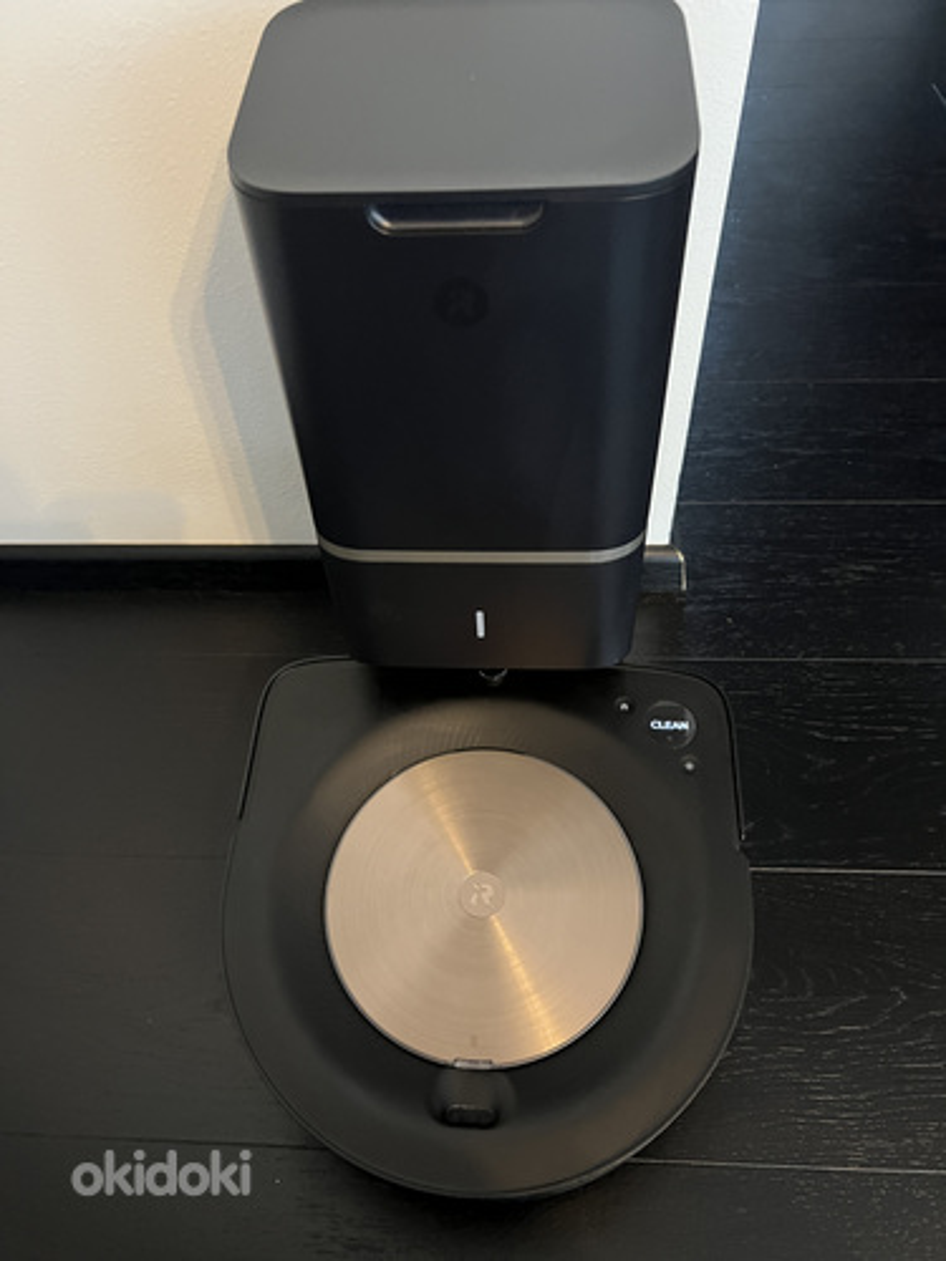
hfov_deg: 53.1
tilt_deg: -50.1
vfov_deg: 67.3
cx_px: 473
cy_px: 630
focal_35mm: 26
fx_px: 947
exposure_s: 1/40
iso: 640
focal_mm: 5.7
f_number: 1.5
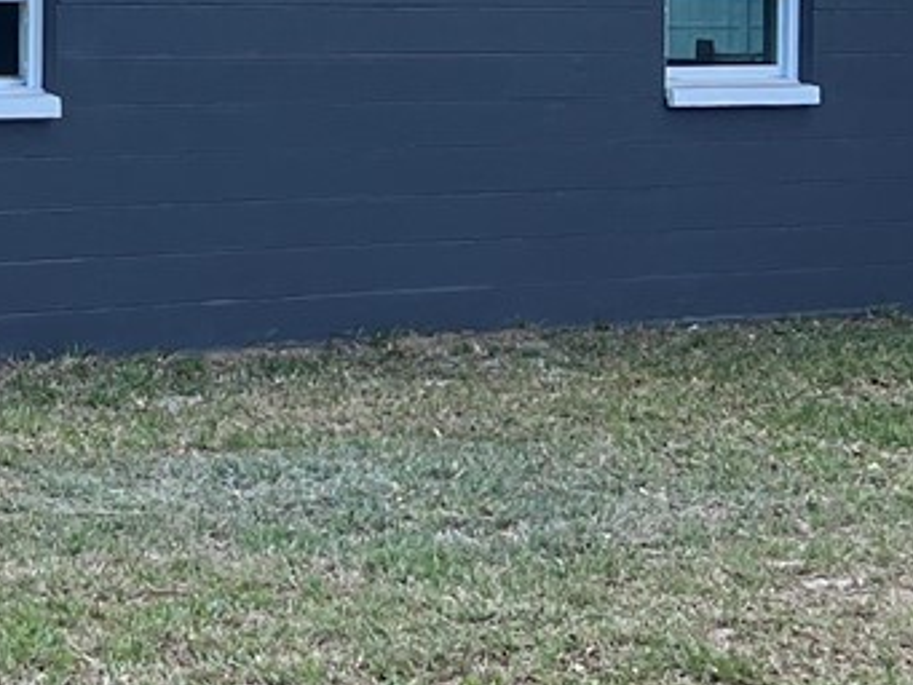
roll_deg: -0.4
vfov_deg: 12.0
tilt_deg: -0.9
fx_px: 3219
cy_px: -3
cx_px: -13
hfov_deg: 15.8
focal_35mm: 122
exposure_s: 1/1377
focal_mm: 5.7
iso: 50
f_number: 1.5
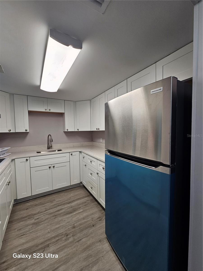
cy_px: 136
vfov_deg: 106.2
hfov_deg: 89.9
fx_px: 102
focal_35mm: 13
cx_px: 102
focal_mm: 2.2
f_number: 2.2
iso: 50
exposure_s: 1/60
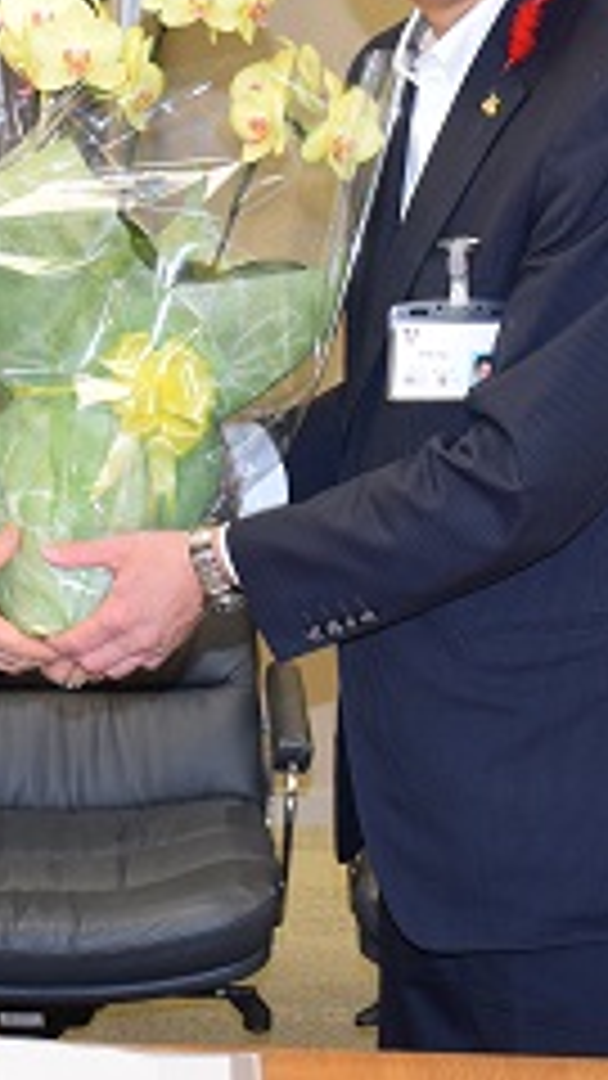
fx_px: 2923
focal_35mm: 102
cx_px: 239
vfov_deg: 20.7
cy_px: 234
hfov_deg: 11.9
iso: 800
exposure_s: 1/80
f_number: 4.5
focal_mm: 26
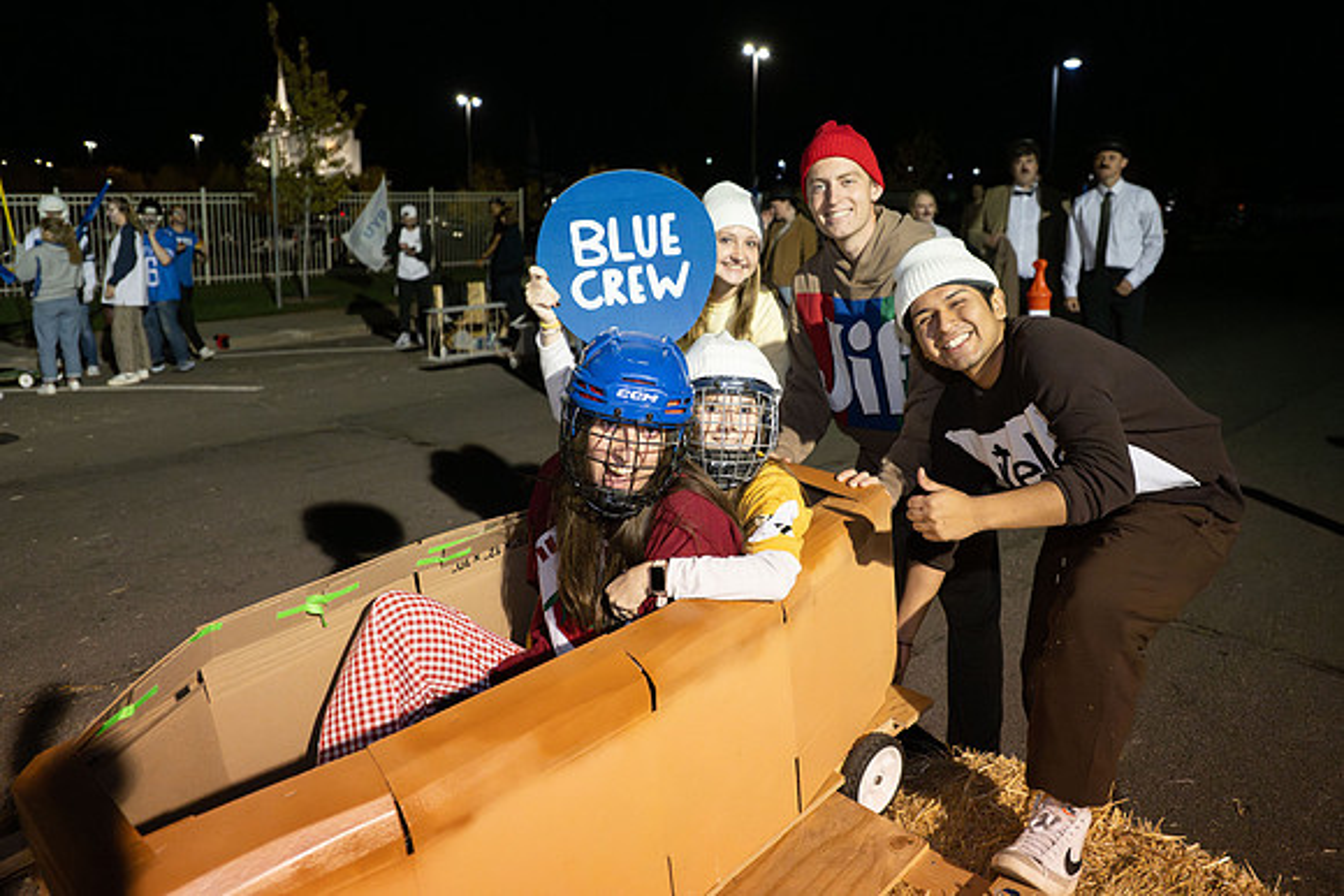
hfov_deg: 67.9
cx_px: 746
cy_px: 399
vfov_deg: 48.4
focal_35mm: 27
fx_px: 995
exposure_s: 1/500
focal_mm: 24
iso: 2000
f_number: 2.8
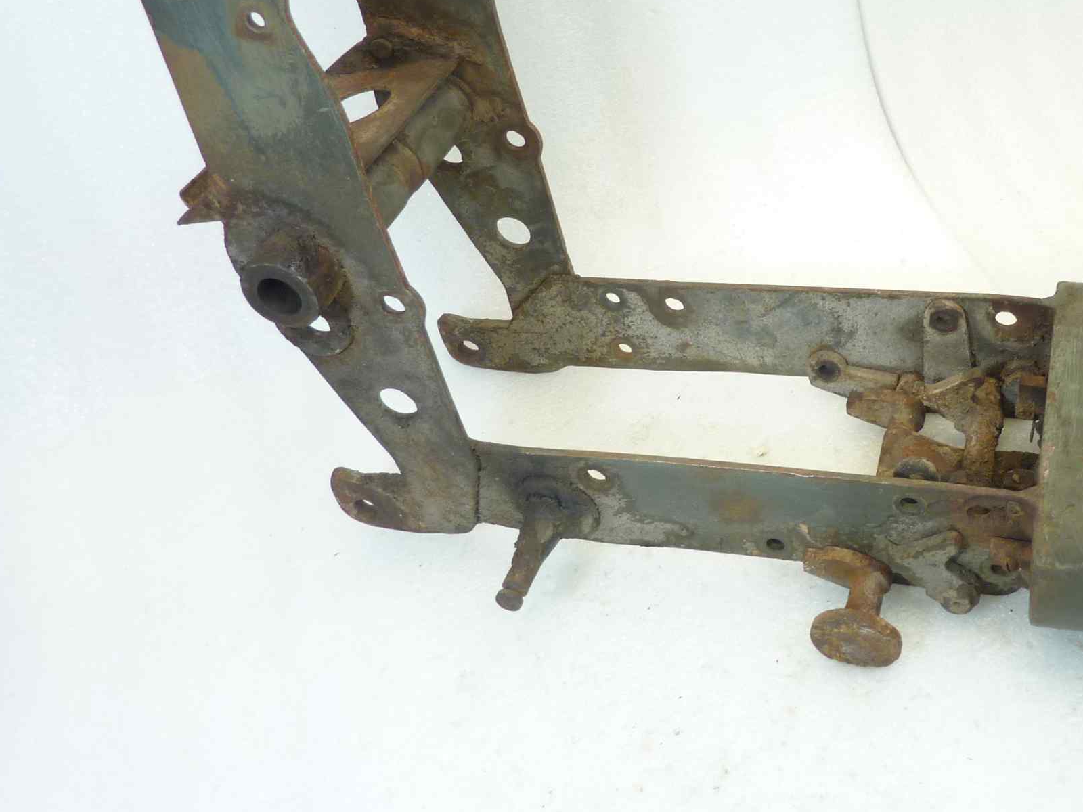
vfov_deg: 35.6
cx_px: 827
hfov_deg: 45.0
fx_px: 1251
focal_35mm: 40
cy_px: 262
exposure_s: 1/20
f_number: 3.3
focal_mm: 4.1
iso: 80
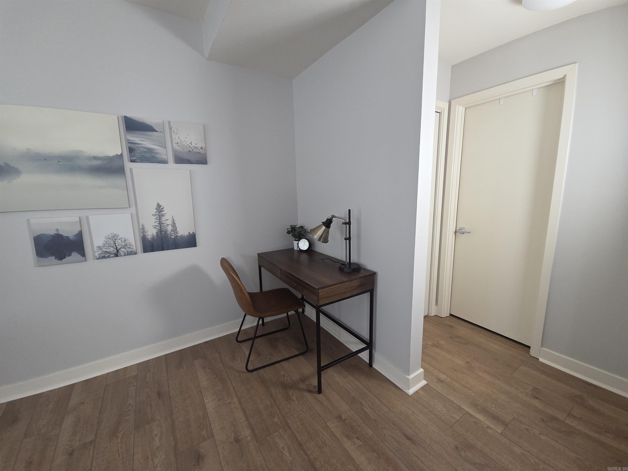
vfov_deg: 89.9
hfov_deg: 106.2
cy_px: 236
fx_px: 236
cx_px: 314
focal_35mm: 13
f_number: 2.2
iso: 320
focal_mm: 2.2
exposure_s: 1/100
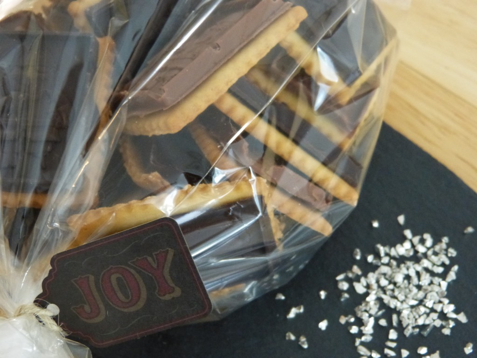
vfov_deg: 22.3
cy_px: 179
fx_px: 909
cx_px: 238
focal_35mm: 66
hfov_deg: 29.4
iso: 800
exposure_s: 1/20
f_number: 3.3
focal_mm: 11.3
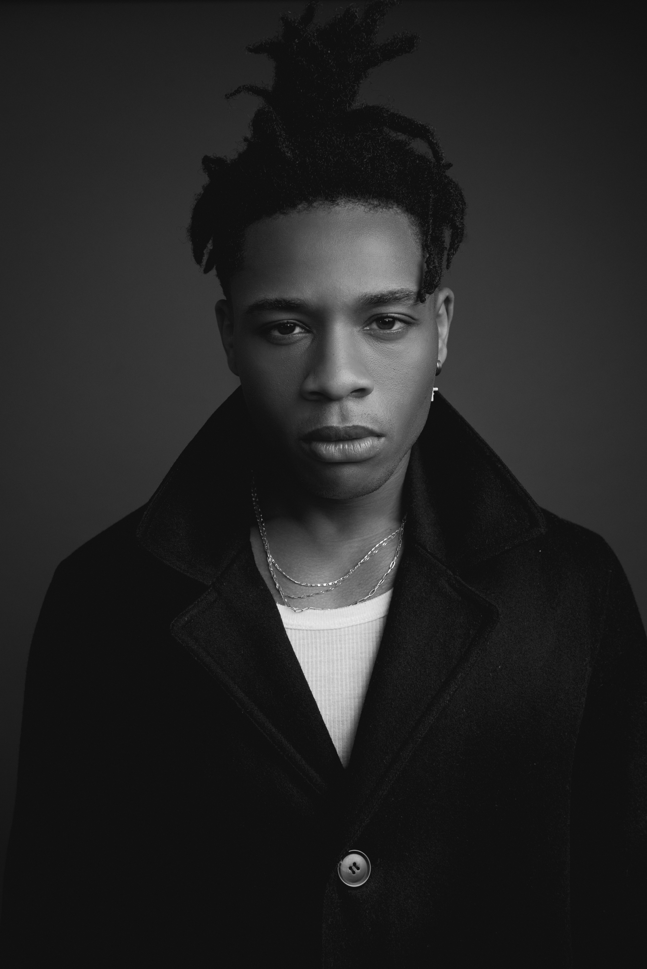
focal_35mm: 44
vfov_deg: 44.5
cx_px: 324
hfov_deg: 30.5
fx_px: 1185
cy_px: 484
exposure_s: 1/250
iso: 200
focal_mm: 44
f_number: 5.6
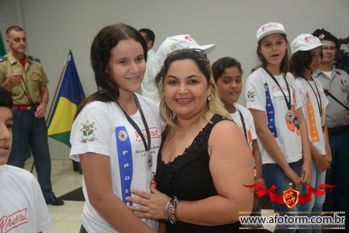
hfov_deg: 46.4
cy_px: 116
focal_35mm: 42
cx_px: 174
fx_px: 407
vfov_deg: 31.9
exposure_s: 1/80
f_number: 4
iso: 1600
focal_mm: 28
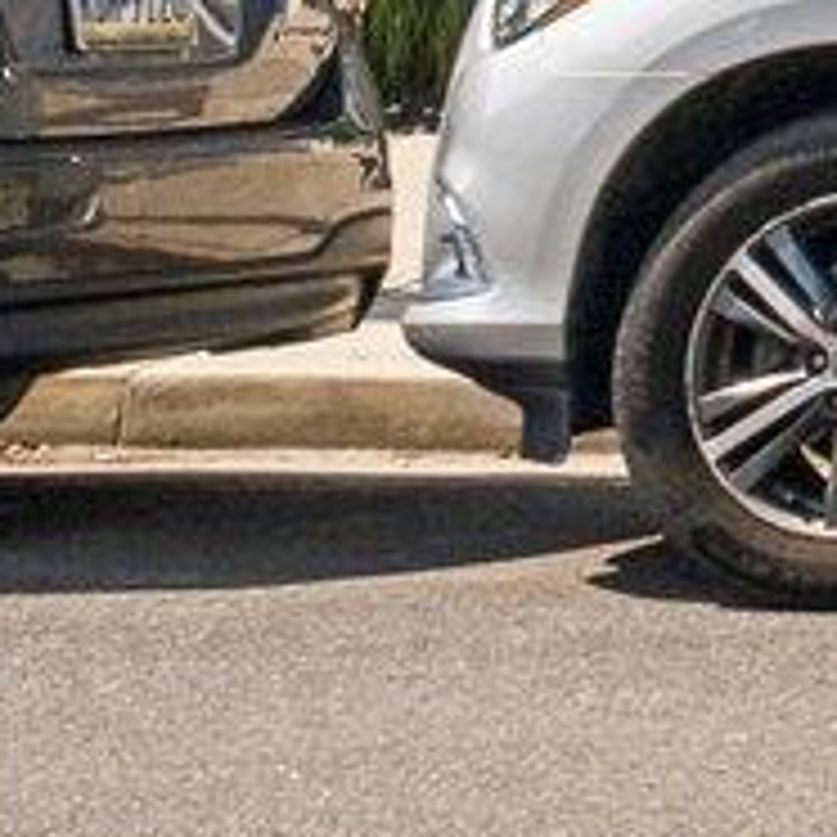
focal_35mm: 215
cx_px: 3978
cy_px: -1285
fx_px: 5882
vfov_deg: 7.5
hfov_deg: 6.0
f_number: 16
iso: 250
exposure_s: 1/160
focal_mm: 23
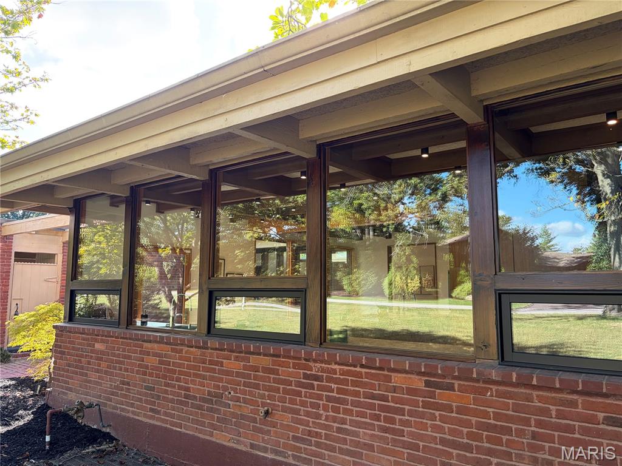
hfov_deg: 67.3
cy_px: 233
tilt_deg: +7.5
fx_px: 467
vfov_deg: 53.1
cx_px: 311
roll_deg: +0.7
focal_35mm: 26
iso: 40
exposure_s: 1/161
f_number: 1.6
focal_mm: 5.96
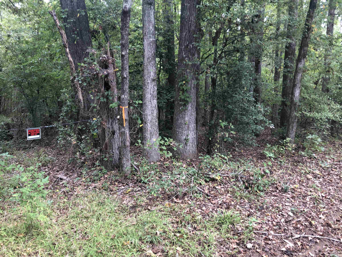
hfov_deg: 63.4
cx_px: 171
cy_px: 128
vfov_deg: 49.7
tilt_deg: -4.7
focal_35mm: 28
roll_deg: +0.5
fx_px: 277
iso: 64
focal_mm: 4
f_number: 1.8
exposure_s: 1/120
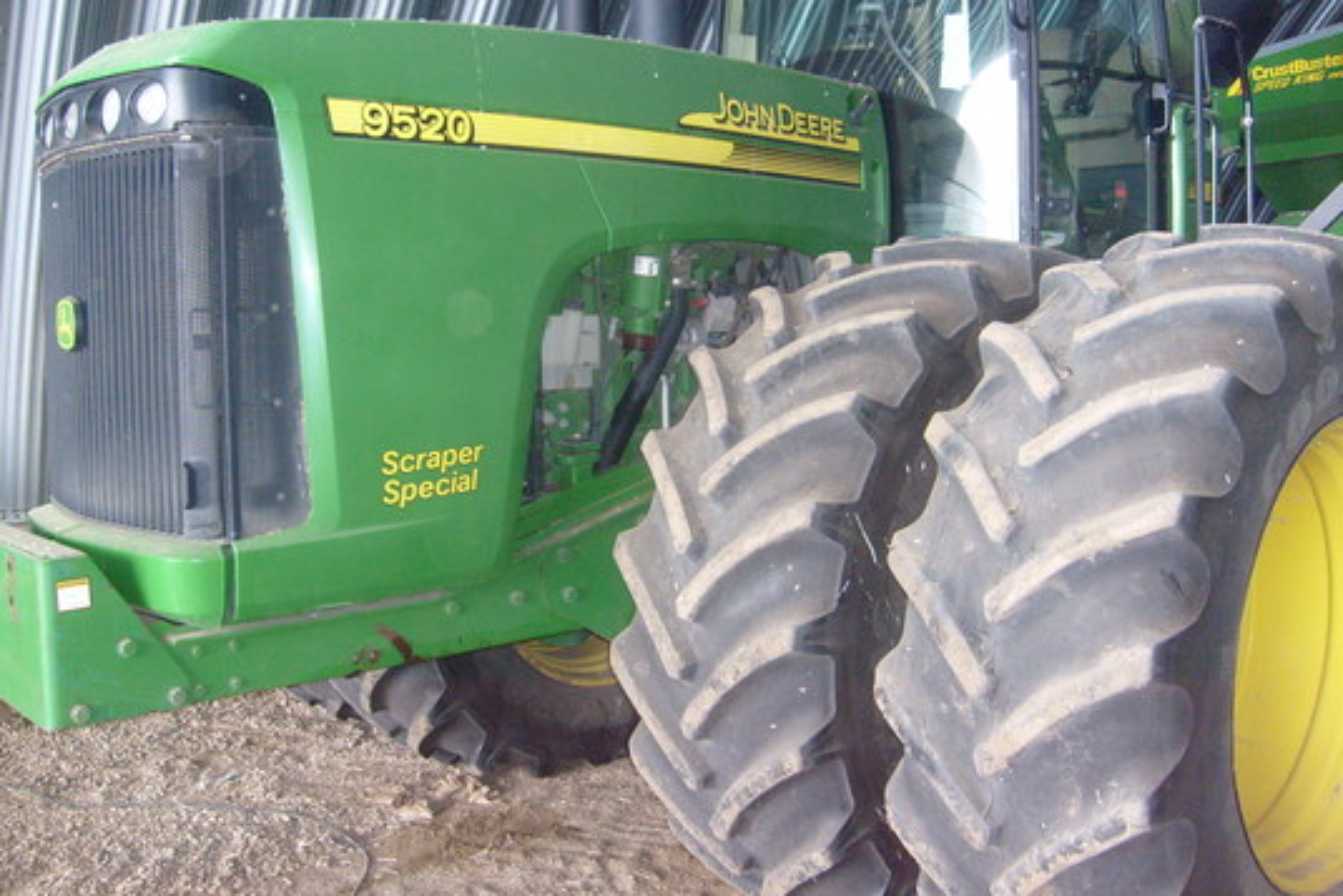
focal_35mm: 37
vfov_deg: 35.9
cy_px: 392
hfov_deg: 51.9
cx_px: 678
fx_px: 1381
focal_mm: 5.8
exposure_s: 1/45
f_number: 2.8
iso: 200
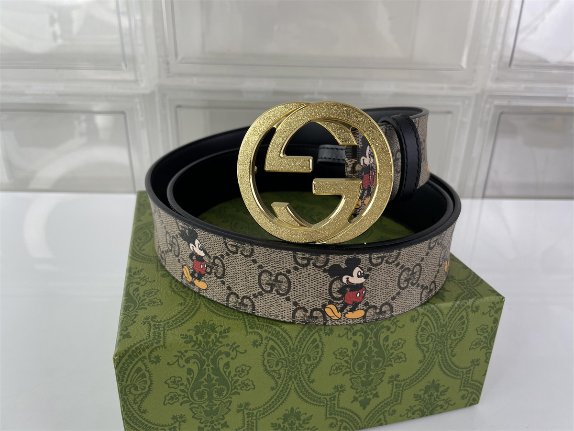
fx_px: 431
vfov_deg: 53.1
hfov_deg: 67.3
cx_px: 287
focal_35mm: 26
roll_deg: -1.4
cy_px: 216
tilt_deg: -24.6
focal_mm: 4.2
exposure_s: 1/198
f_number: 1.6
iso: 32
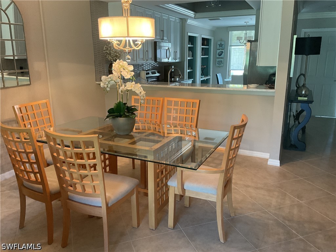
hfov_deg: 61.7
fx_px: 281
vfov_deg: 48.2
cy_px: 126
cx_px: 168
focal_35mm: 29
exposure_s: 1/60
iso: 200
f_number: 1.8
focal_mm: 3
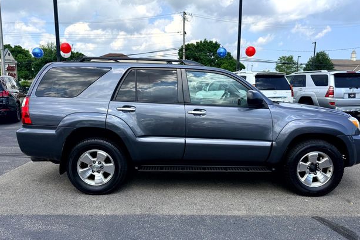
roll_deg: -0.6
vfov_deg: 49.6
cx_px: 184
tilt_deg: -8.3
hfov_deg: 69.4
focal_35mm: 26
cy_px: 118
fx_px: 260
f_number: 1.78
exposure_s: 1/3021
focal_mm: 6.76
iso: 80
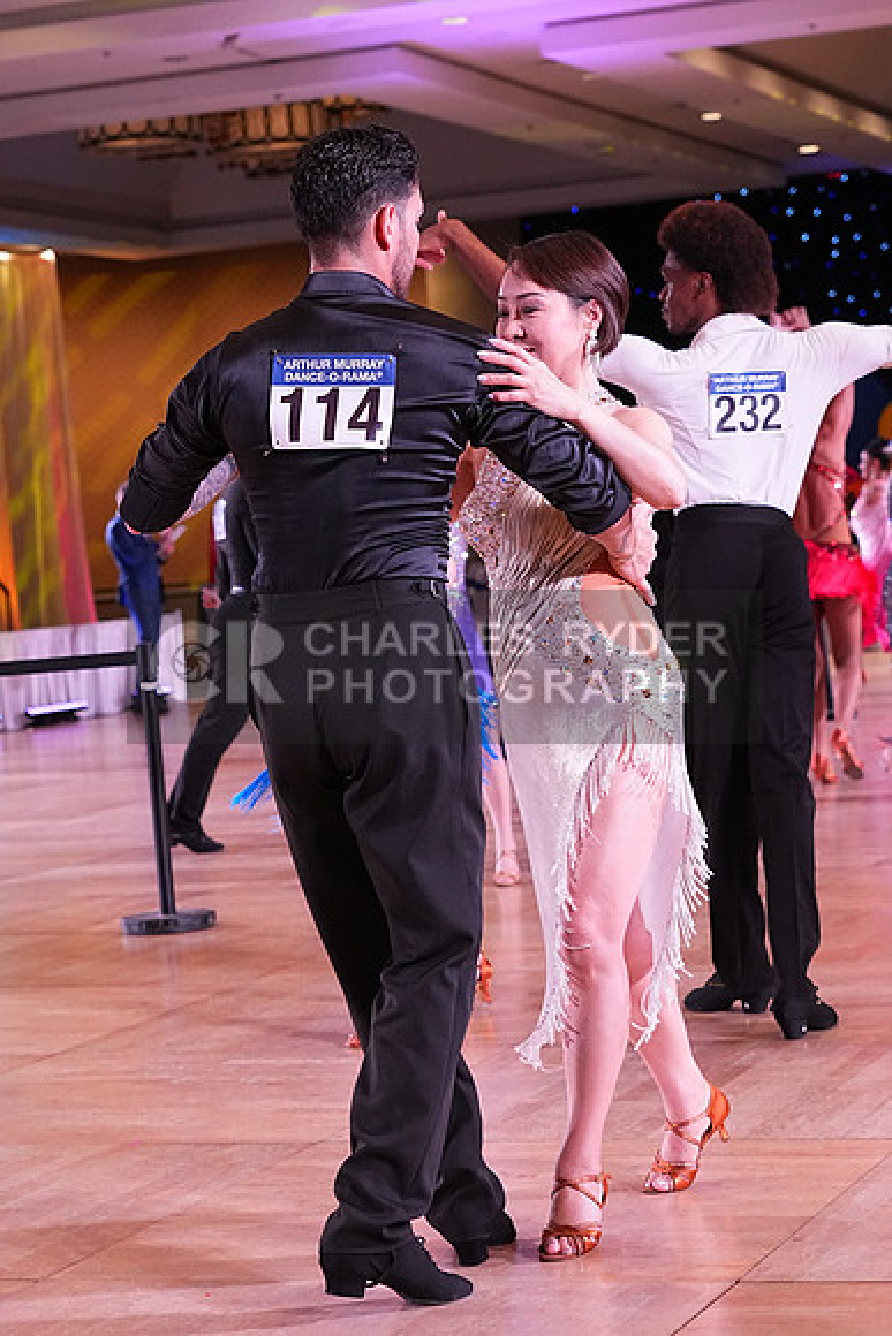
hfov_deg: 16.1
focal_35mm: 85
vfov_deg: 23.9
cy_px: 668
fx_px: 3157
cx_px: 446
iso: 3200
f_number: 4.5
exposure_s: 1/400
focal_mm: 57
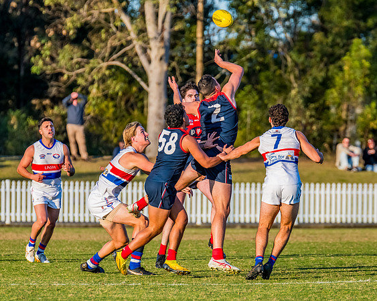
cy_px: 135
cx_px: 226
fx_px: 5594
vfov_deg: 3.1
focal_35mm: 501
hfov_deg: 3.9
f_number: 6.3
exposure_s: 1/1600
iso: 800
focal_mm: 380
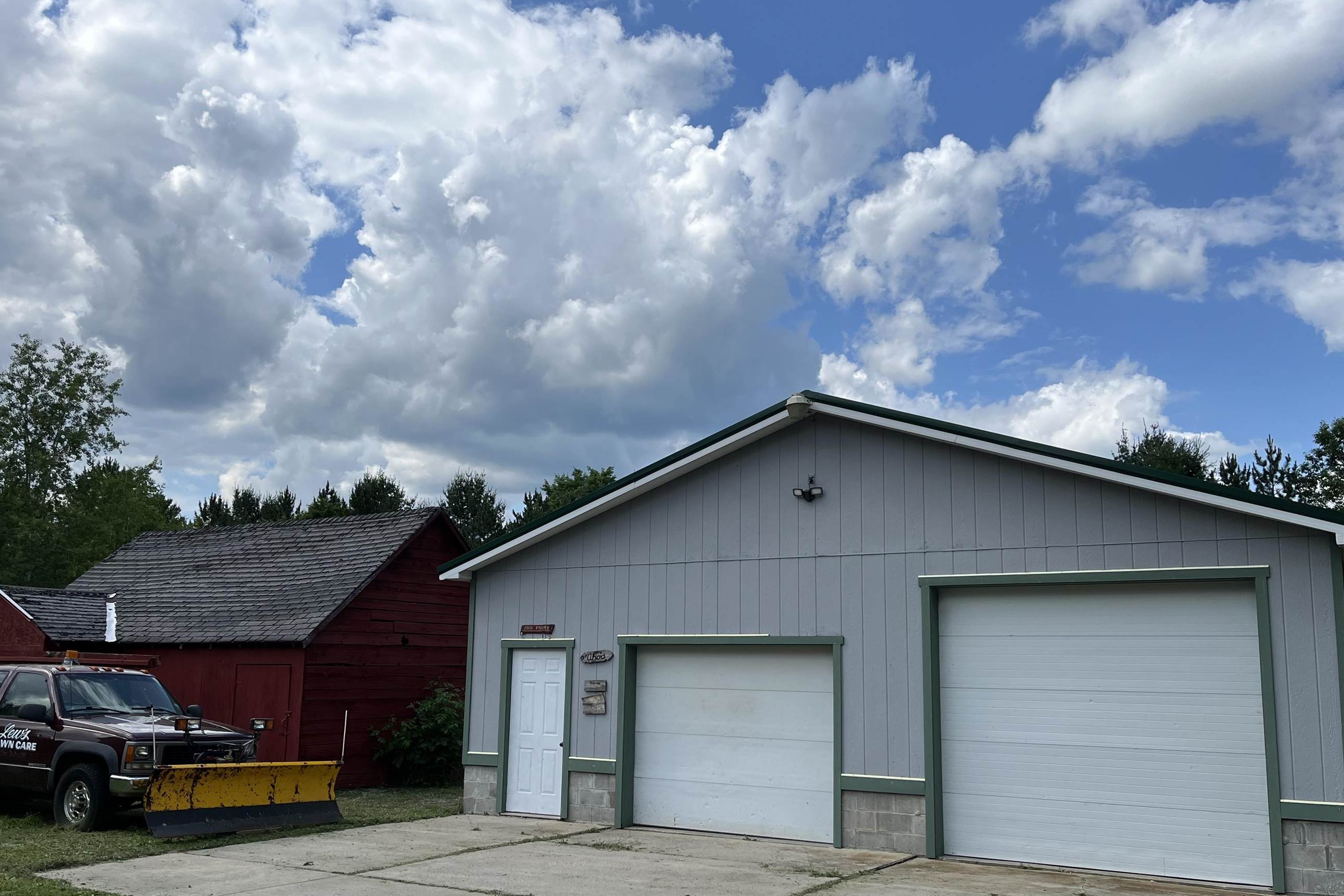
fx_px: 1195
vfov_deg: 41.1
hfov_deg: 58.7
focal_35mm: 32
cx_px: 648
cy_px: 502
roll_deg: -1.2
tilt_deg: +8.4
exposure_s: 1/5319
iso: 50
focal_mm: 5.1
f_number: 1.6
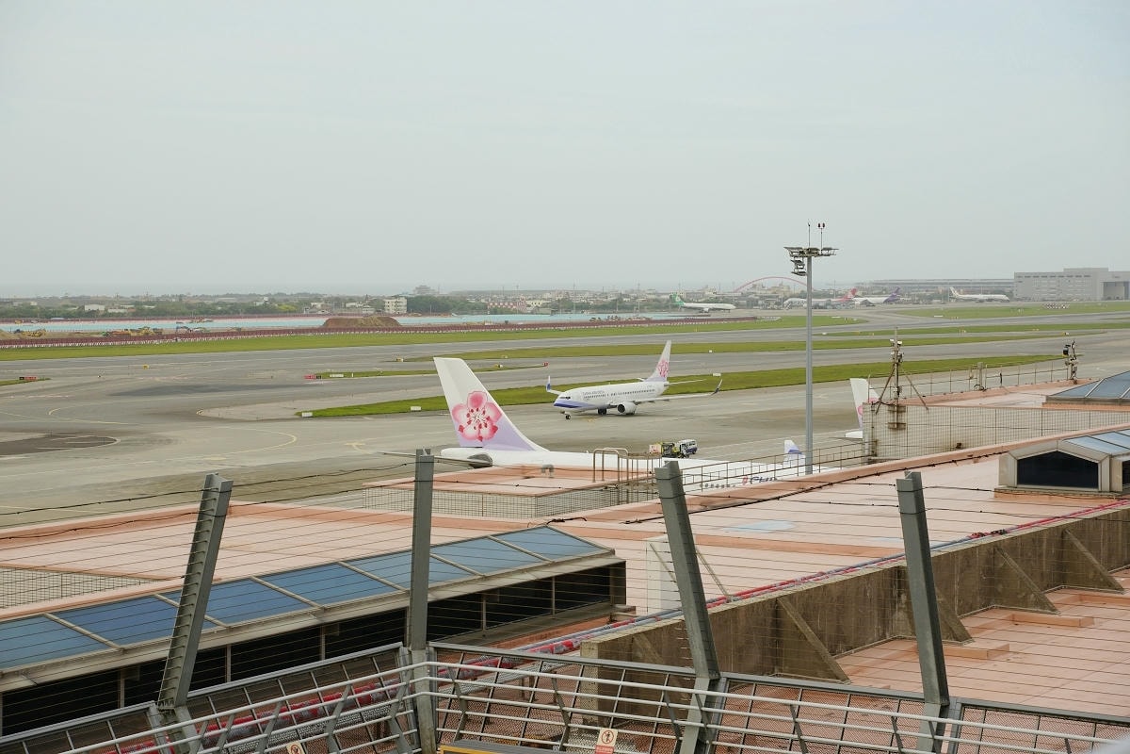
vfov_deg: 18.2
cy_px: 377
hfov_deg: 27.0
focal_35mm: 75
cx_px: 565
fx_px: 2354
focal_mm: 75
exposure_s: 1/125
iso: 100
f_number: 7.1
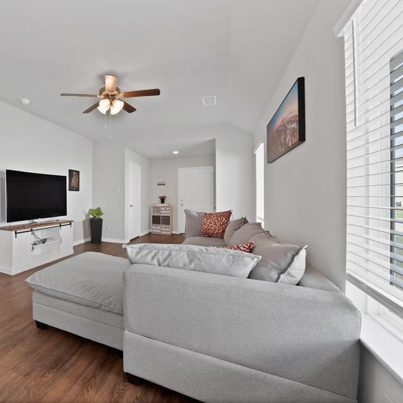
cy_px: 193
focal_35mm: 16
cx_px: 104
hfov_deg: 81.1
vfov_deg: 87.4
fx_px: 211
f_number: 9
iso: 640
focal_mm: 12
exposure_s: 1/6
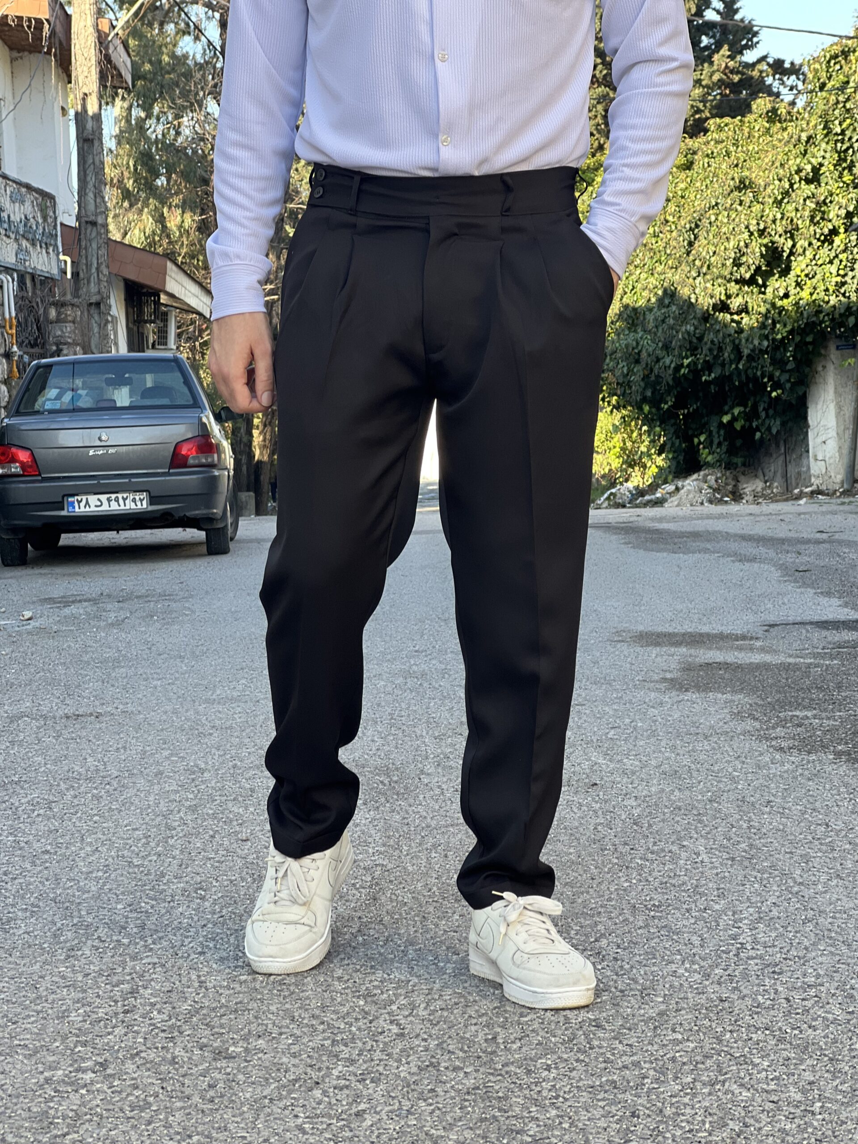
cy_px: 572
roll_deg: +2.8
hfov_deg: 19.1
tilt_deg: -2.7
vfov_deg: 25.3
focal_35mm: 77
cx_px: 429
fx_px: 2545
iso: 50
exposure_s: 1/121
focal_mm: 9
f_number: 2.8
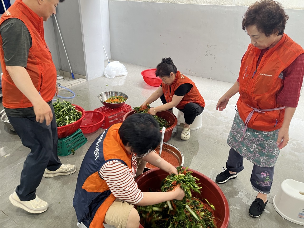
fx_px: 228
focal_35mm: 26
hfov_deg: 67.3
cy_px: 114
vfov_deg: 53.1
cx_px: 152
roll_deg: -1.0
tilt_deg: -26.3
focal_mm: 5.1
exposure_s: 1/60
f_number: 1.6
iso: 80
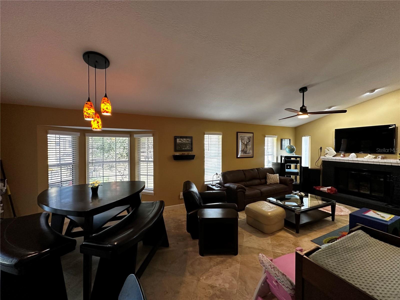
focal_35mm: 14
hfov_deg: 102.1
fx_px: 162
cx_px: 200
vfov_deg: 85.7
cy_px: 150
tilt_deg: -0.1
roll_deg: -0.7
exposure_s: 1/60
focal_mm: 2.22
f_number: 2.2
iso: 250
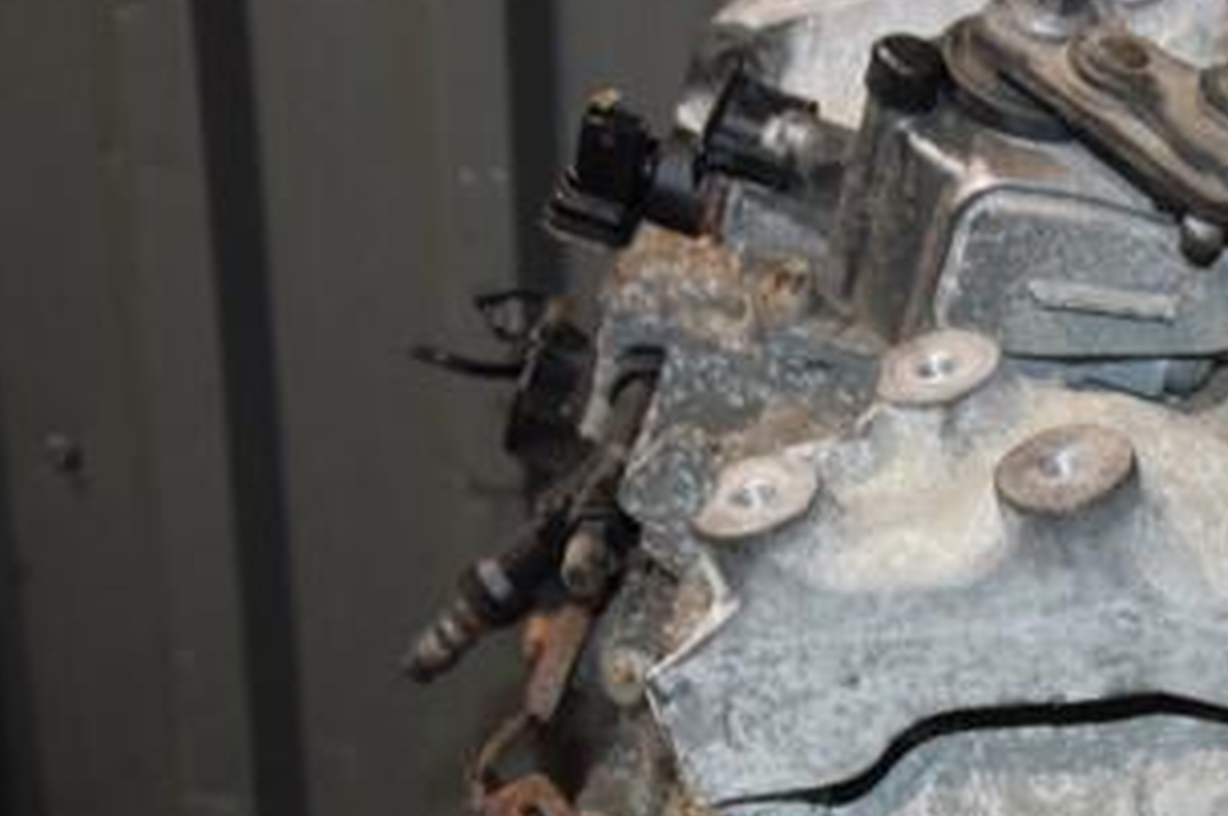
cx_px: 1180
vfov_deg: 16.2
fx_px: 2828
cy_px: 715
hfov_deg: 23.6
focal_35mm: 83
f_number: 5
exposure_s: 1/60
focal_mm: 28
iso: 800
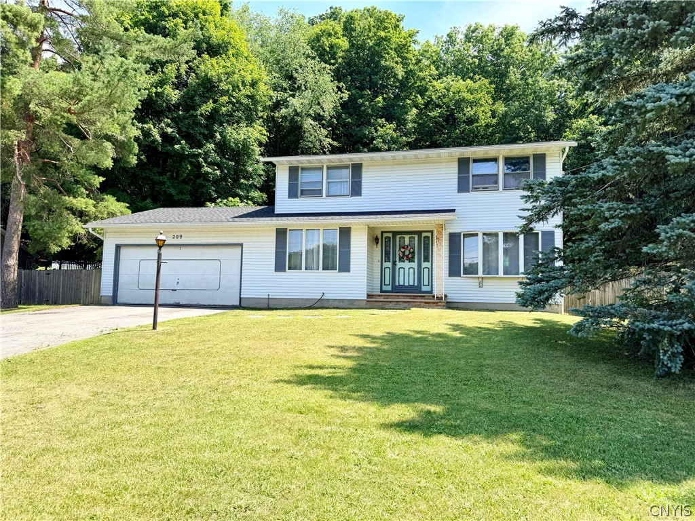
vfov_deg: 56.8
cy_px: 260
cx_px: 348
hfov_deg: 71.6
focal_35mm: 24
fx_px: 482
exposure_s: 1/1727
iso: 80
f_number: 1.78
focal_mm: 6.76
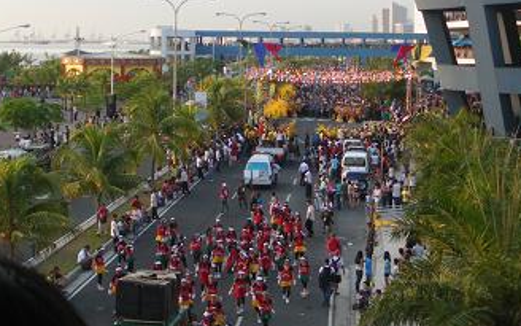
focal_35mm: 76
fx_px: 1079
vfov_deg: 17.1
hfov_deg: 27.1
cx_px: 274
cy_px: 130
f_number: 3.5
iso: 64
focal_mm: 6.3
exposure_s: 1/100
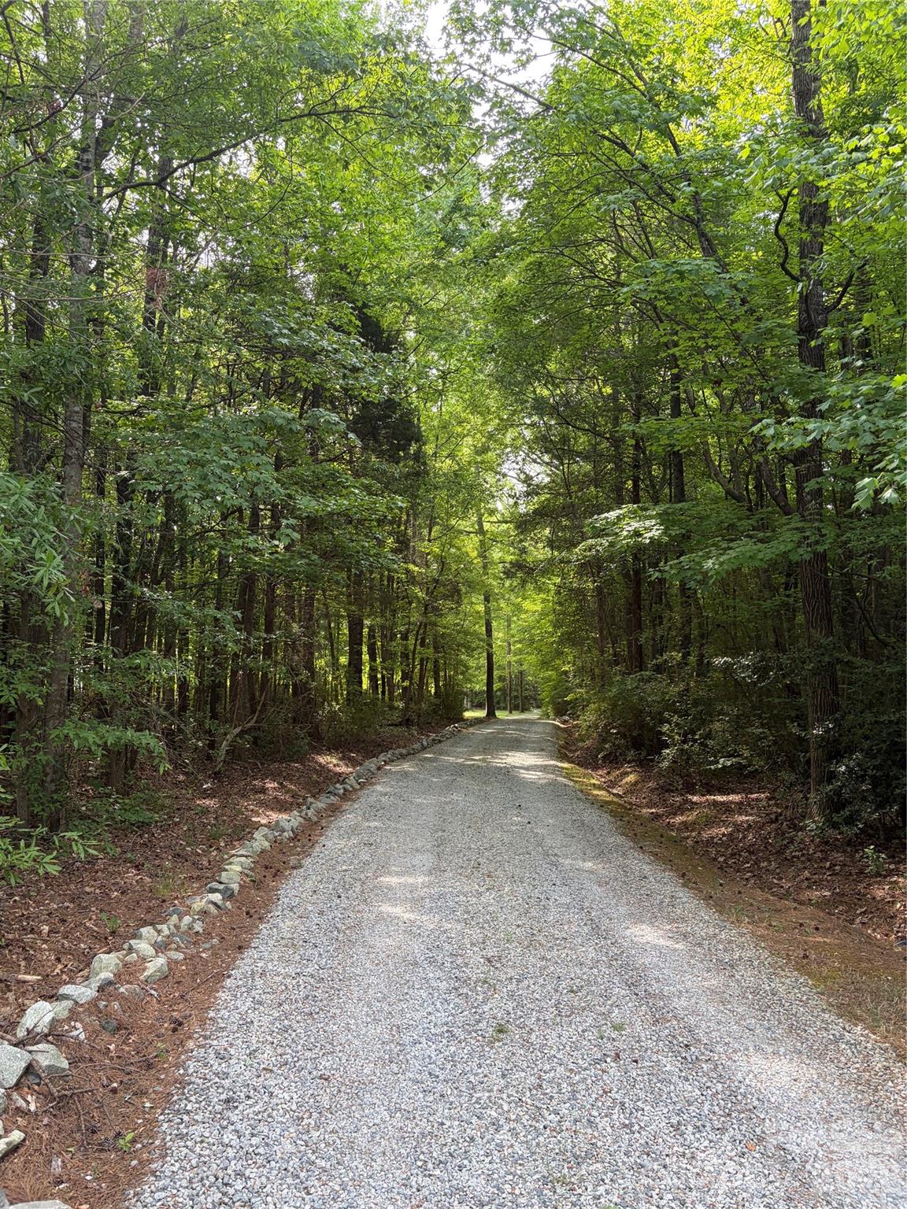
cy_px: 604
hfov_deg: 53.1
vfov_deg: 67.3
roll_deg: +1.7
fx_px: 908
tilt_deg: +5.3
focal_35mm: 26
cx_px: 454
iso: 50
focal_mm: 5.96
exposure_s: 1/182
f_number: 1.6
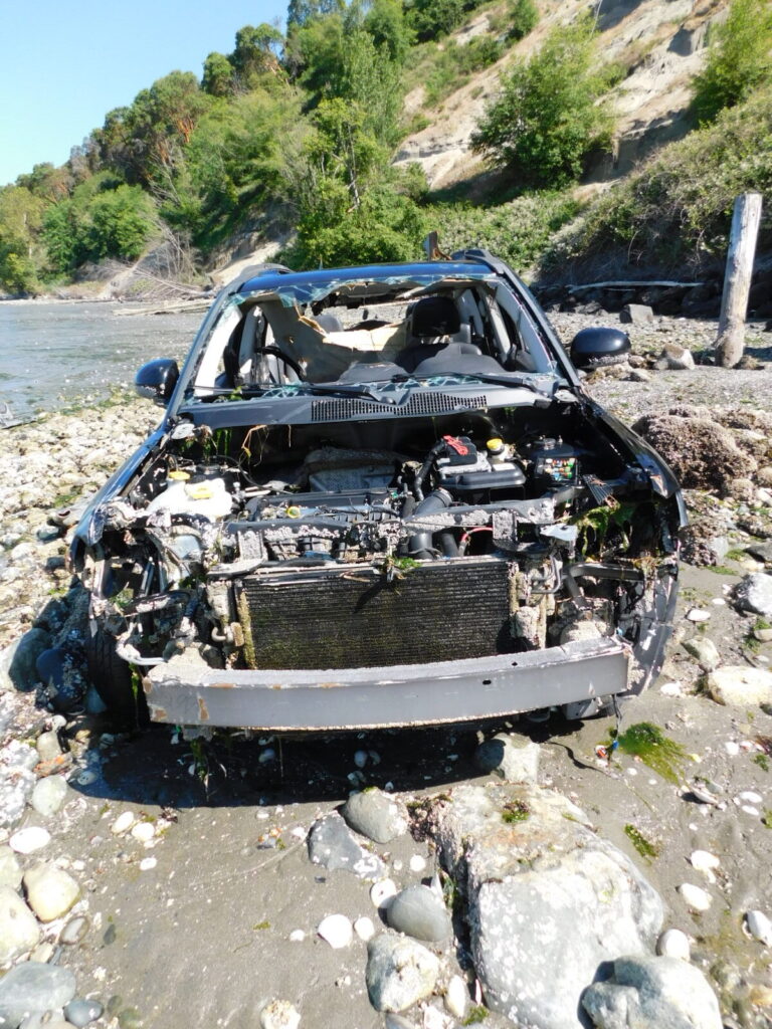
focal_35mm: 23
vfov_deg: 73.9
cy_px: 514
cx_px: 386
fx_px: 684
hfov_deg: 58.9
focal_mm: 4
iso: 125
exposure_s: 1/640
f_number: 3
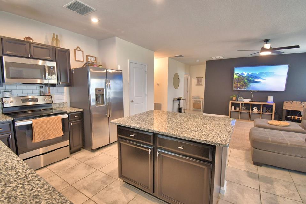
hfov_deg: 96.8
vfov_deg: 73.7
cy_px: 104
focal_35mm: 16
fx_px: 136
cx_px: 153
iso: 450
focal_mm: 10
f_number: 4.5
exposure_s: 1/30
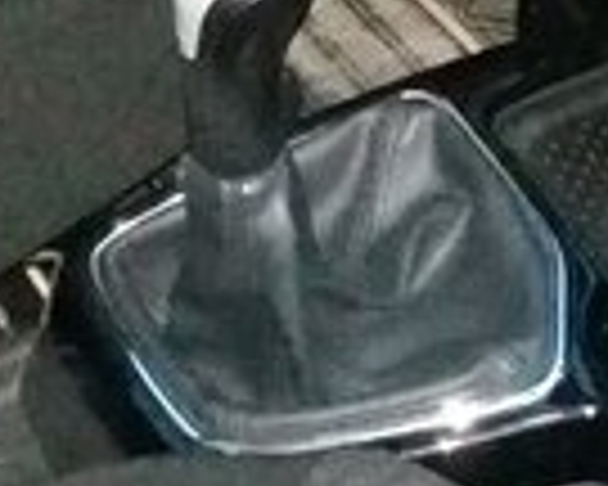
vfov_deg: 9.5
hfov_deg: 12.8
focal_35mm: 148
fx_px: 2663
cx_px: 626
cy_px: -614
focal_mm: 3.3
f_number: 2.2
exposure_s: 1/15
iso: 1250
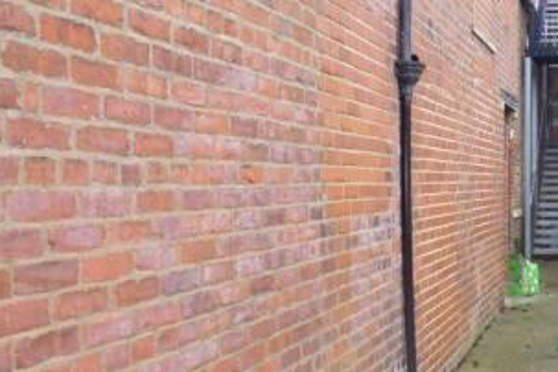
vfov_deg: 27.9
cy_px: 255
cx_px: 496
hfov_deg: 38.4
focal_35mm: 48
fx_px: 744
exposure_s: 1/60
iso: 400
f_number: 2.8
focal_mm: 4.3
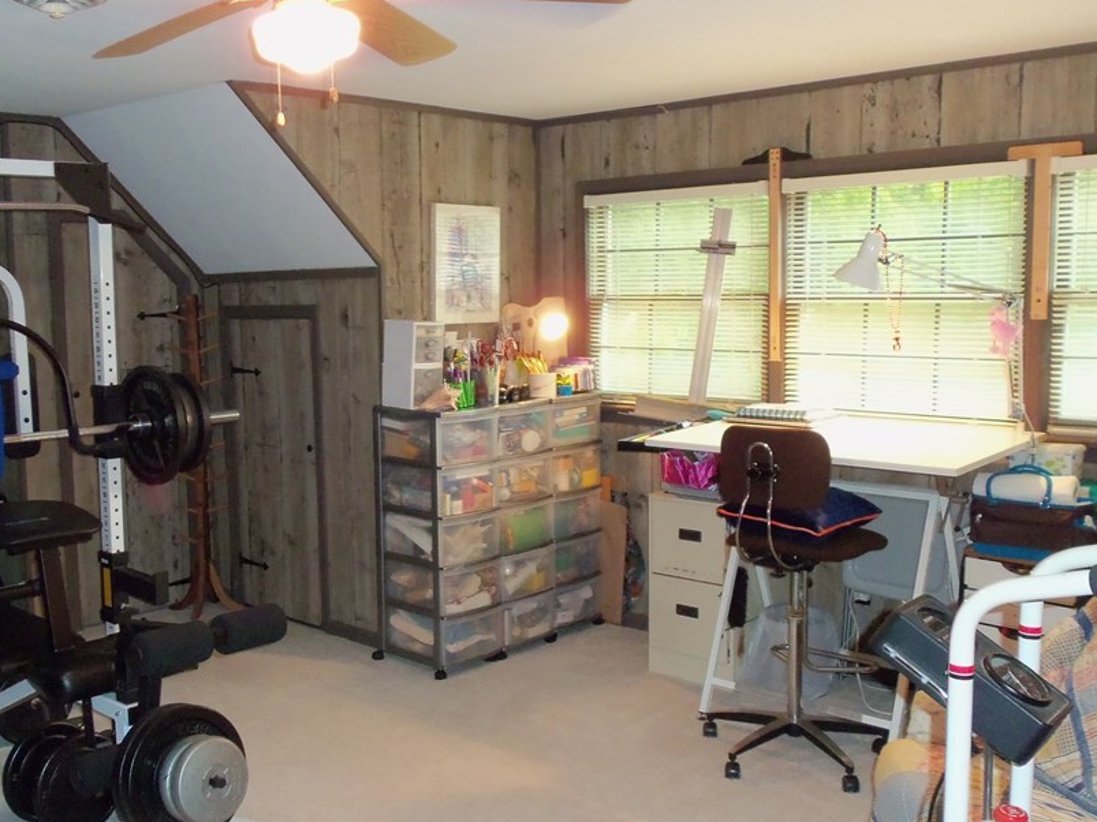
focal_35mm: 37
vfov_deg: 38.6
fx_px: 1172
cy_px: 429
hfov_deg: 49.7
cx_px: 425
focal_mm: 5.2
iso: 250
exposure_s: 1/30
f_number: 3.4
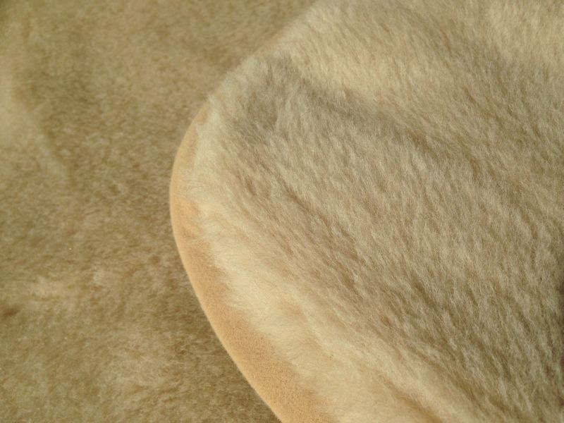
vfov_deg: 42.9
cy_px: 212
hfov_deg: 55.4
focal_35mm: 33
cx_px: 282
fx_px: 538
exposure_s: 1/2710
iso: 50
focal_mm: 4.12
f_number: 2.4
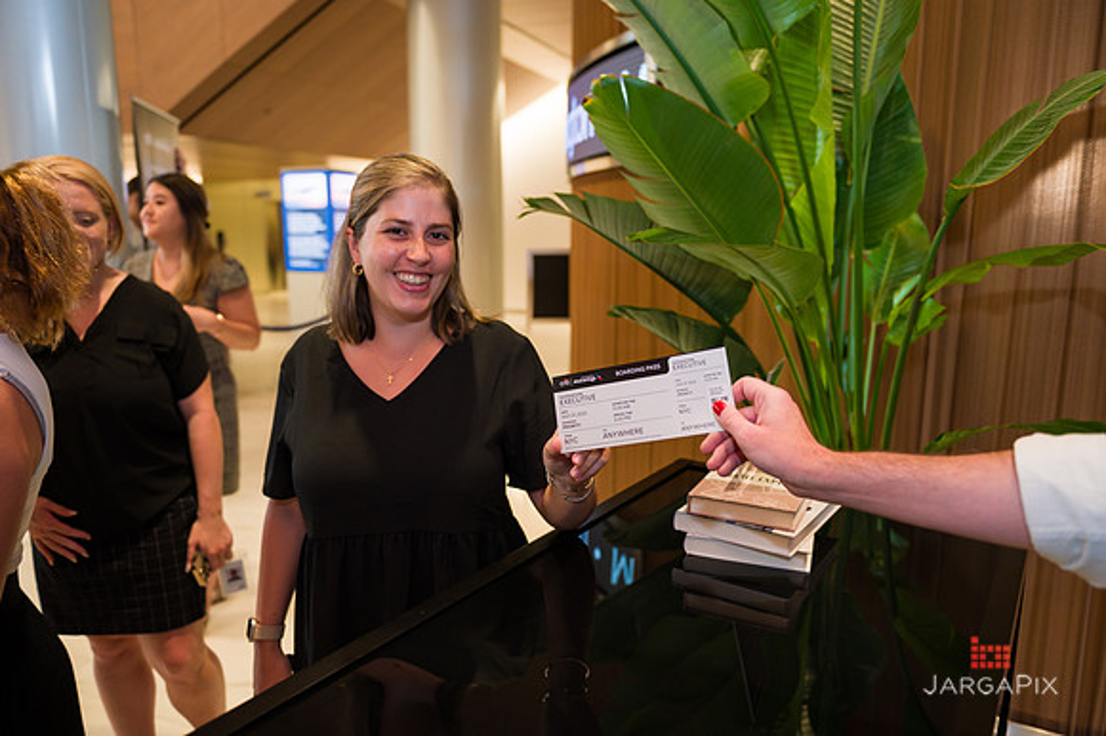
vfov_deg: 49.5
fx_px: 798
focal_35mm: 26
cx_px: 553
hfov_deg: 69.4
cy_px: 368
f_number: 3.2
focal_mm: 26
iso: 800
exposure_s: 1/200
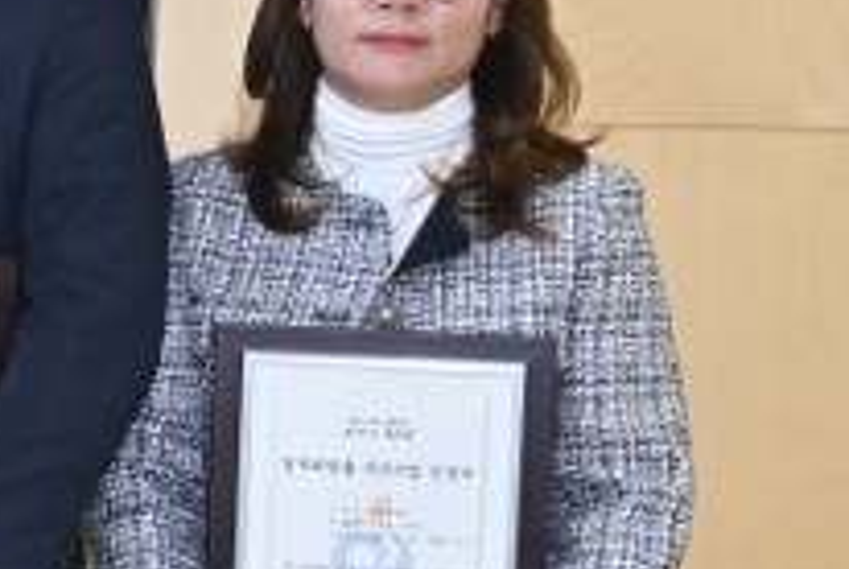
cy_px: 307
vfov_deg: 7.4
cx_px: -1352
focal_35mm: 186
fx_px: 4393
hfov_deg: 9.5
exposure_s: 1/100
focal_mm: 30
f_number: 7.1
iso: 800
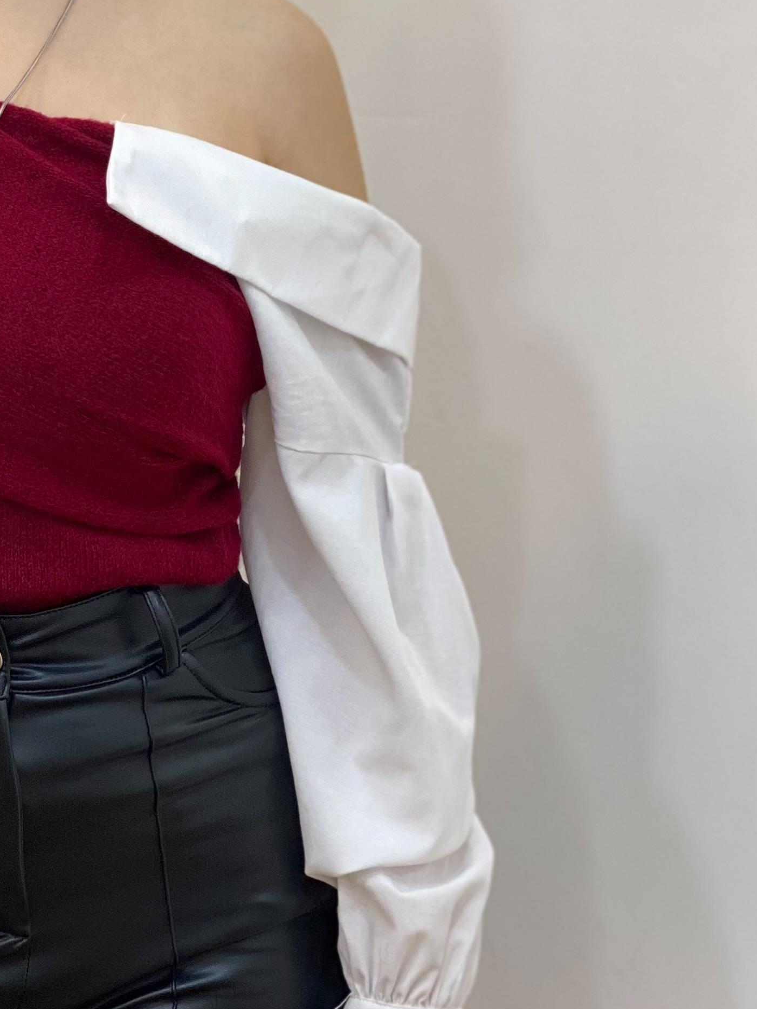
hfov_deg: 13.1
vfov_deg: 17.5
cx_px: 9
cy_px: 331
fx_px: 3266
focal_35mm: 112
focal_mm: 6
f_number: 2
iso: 100
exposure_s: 1/100
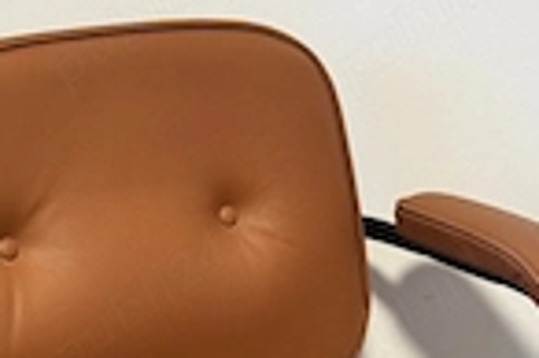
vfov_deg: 9.6
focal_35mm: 137
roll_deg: -1.6
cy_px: 616
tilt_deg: -26.8
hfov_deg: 15.0
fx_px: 2049
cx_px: 244
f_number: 1.78
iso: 250
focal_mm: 6.76
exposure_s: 1/45
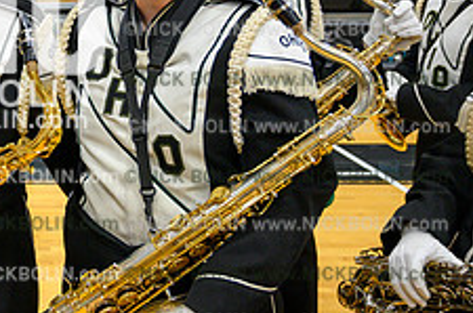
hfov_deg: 29.4
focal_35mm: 62
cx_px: -44
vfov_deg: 21.3
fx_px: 813
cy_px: 29
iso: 1250
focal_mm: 24
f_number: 4
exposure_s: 1/250
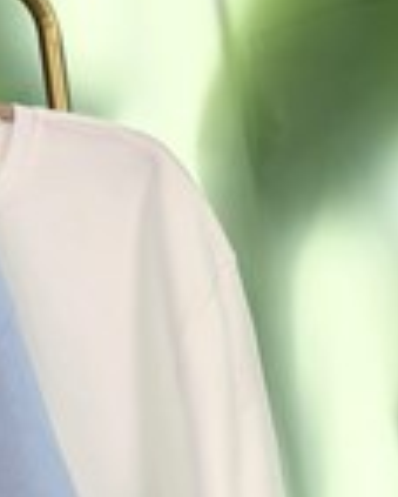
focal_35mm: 137
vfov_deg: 13.7
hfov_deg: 11.1
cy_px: 555
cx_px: -35
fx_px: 2015
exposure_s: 1/301
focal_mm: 6.76
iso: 64
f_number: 1.78
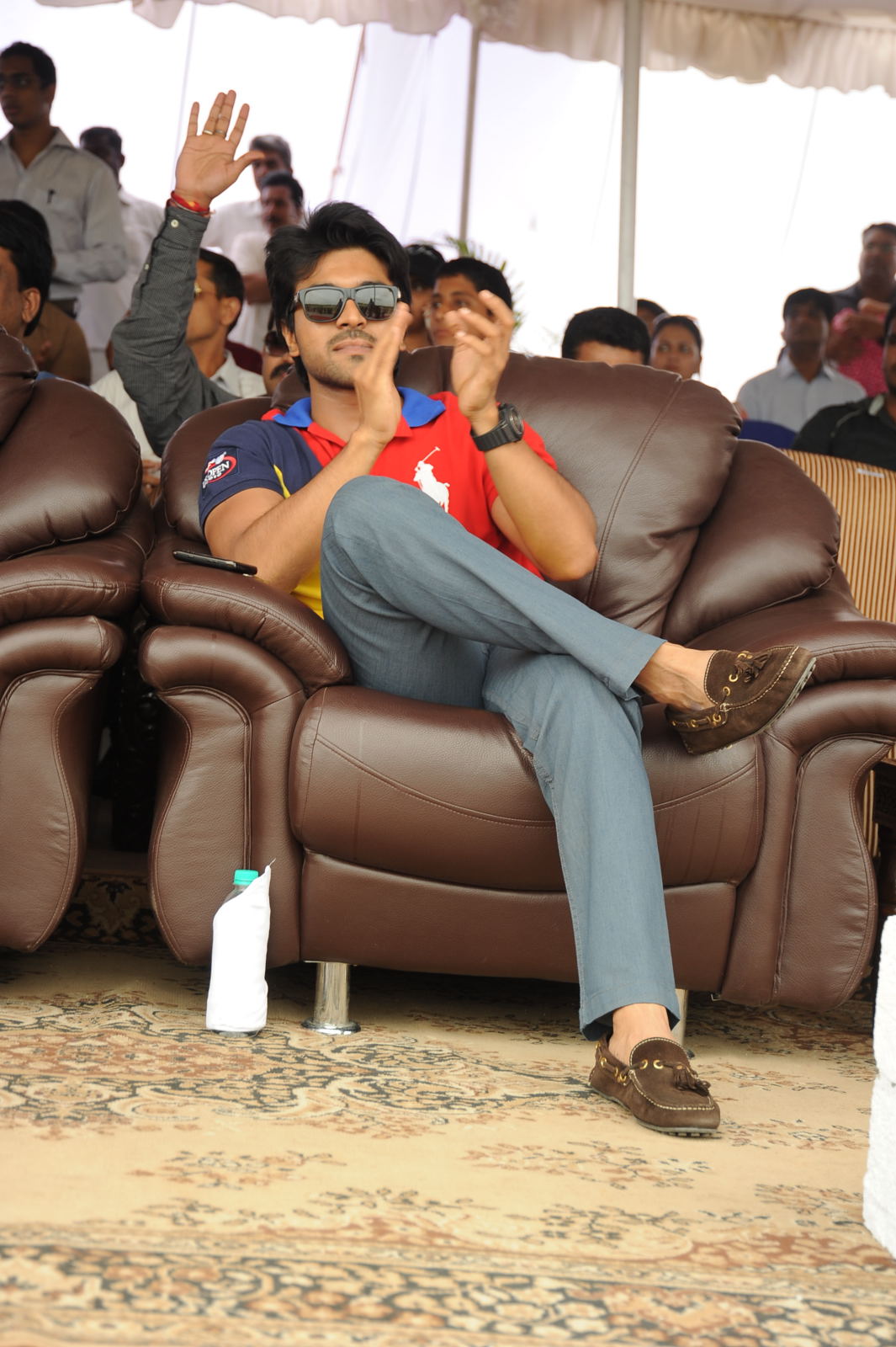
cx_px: 448
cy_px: 674
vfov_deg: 23.9
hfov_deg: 16.1
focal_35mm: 85
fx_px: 3177
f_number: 6.3
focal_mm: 85
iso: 500
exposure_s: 1/125
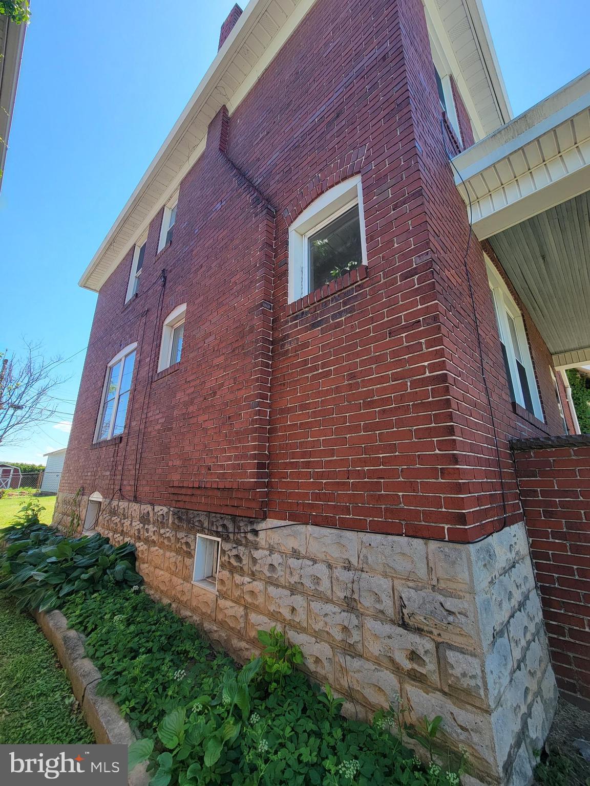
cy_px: 393
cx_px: 295
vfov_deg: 106.2
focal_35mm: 13
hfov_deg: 89.9
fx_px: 295
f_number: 2.2
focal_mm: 2.2
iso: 50
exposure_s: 1/356
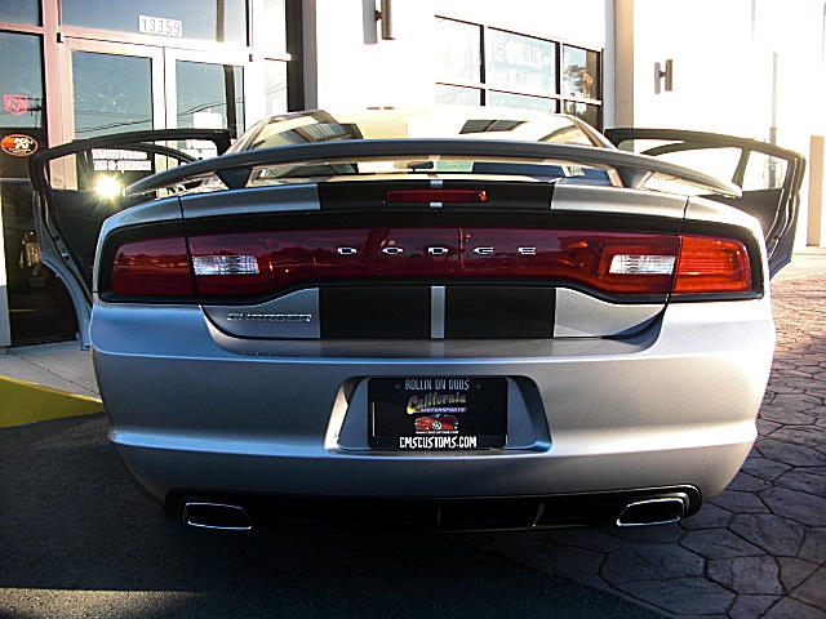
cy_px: 310
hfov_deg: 51.4
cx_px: 413
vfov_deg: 39.7
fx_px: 859
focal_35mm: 36
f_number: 2.8
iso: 50
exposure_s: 1/160
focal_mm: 6.3
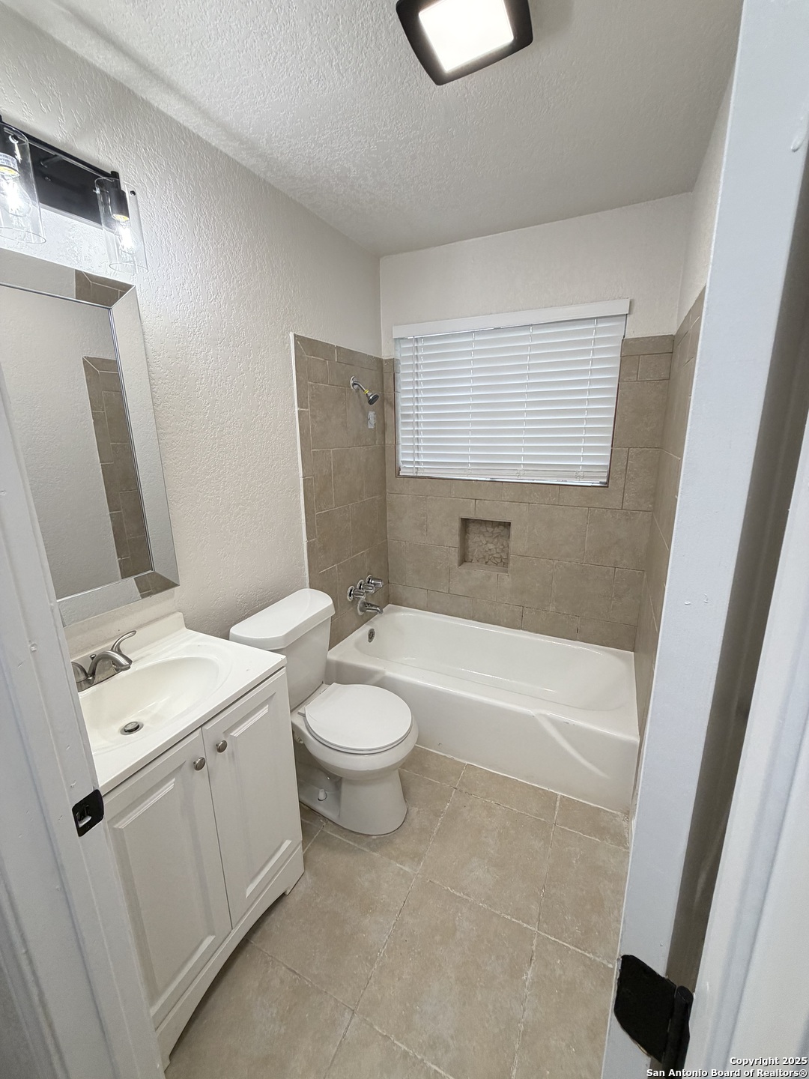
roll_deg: +1.1
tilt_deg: -13.6
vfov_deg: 102.1
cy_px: 540
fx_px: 436
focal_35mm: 14
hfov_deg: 85.7
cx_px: 404
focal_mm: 2.22
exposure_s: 1/120
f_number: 2.2
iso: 200
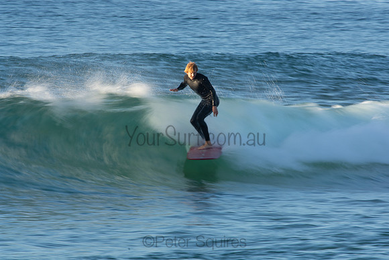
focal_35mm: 750
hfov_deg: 2.7
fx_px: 8106
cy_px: 130
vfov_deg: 1.8
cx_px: 194
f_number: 22
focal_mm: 500
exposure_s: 1/15
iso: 100
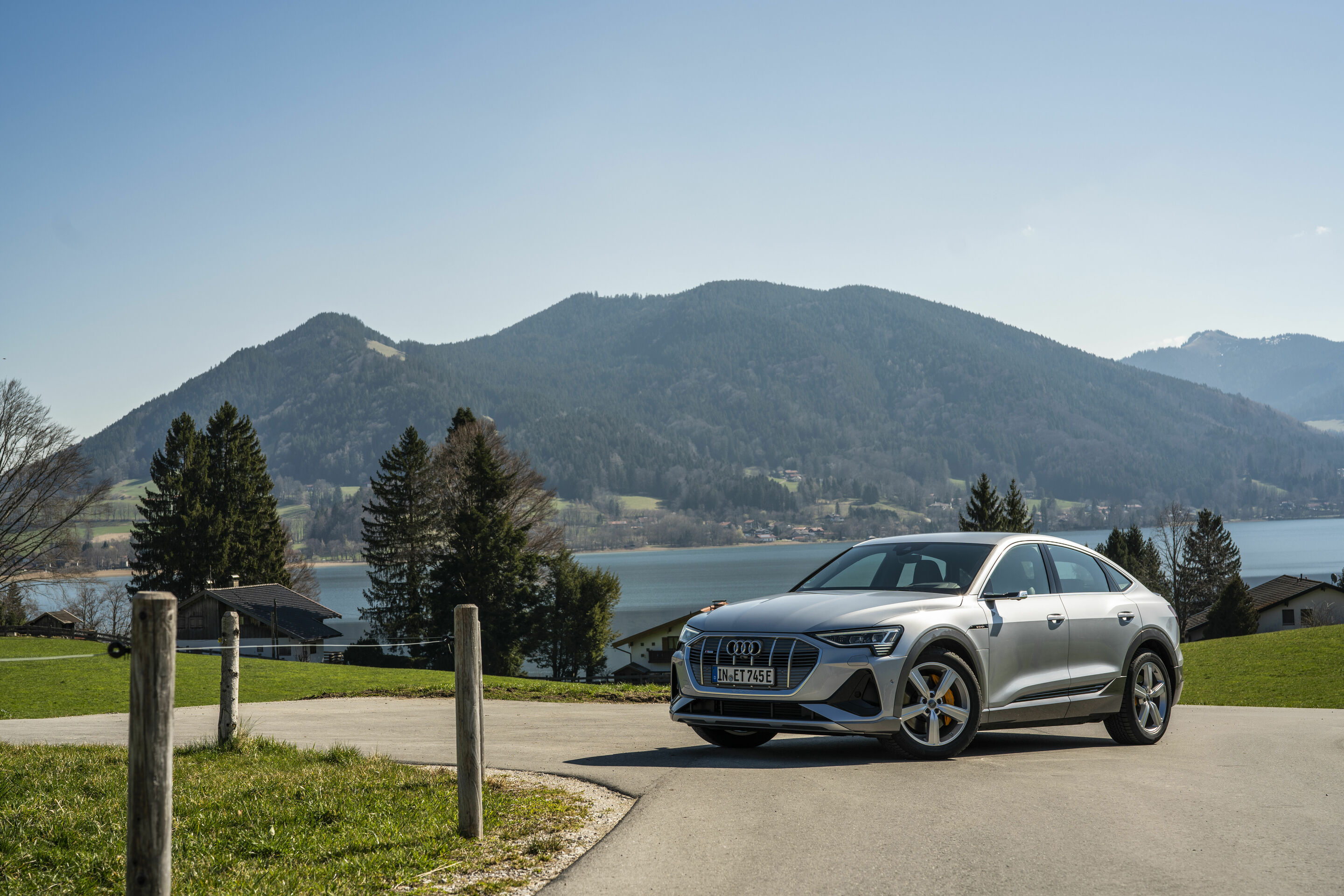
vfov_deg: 27.0
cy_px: 448
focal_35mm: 50
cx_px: 672
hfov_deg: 39.6
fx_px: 1867
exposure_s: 1/500
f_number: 5
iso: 50
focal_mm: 50
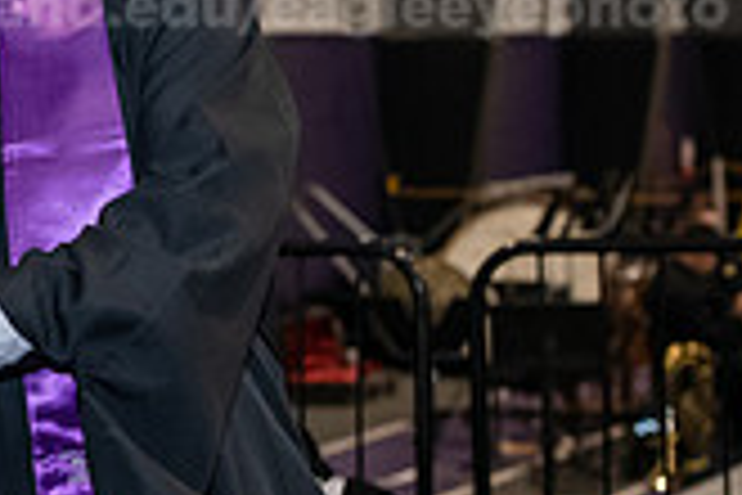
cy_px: 101
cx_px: -508
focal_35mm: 264
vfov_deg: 5.2
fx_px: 5441
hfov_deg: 7.6
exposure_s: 1/200
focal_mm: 75
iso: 2500
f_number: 5.6
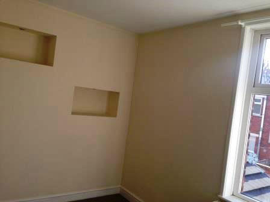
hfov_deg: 55.4
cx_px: 135
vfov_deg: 42.9
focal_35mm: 33
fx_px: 257
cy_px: 101
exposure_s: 1/217
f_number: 2.4
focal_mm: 4.12
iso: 50
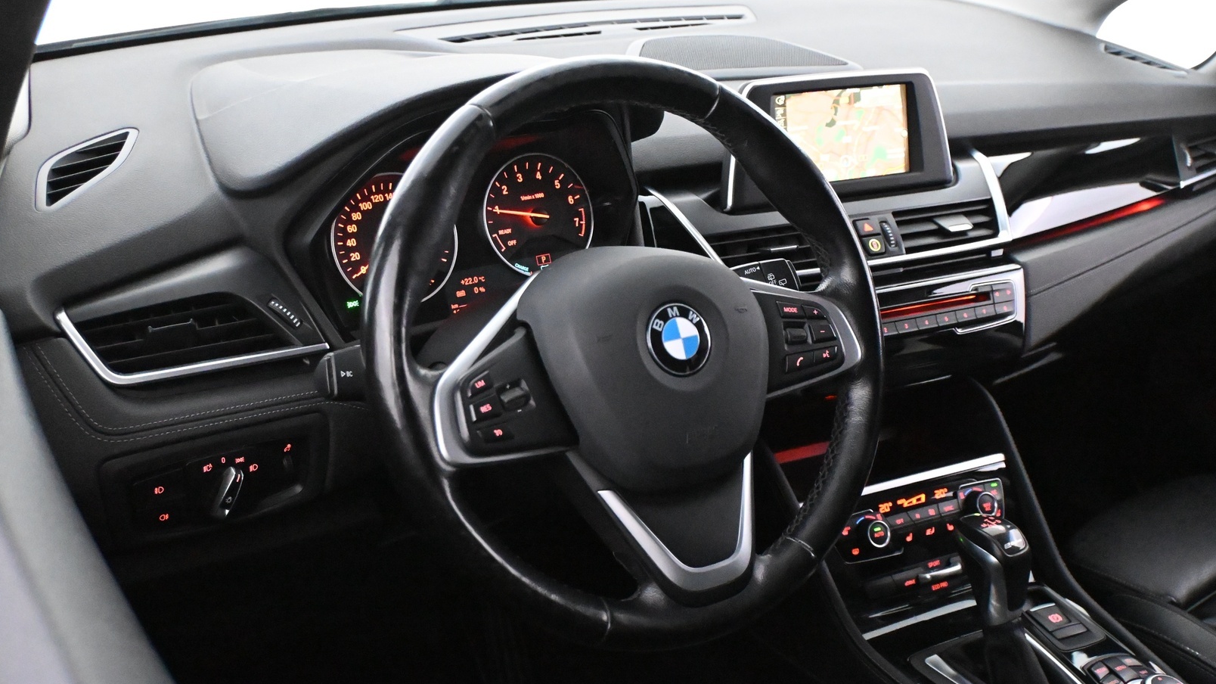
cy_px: 323
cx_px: 606
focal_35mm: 39
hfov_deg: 51.9
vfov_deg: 30.6
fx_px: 1251
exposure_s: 1/60
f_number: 4.2
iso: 12800
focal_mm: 24.5
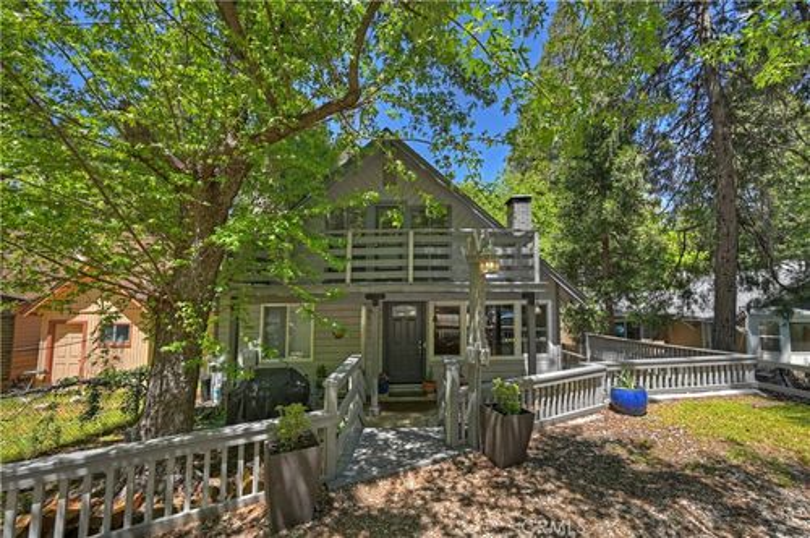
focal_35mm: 14
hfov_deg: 104.3
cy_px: 269
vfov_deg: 81.0
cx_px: 405
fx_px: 315
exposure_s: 1/200
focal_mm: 14
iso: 100
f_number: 8
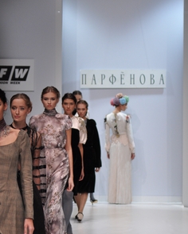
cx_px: 67
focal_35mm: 198
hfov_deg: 7.8
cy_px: 184
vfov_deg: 9.7
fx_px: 1377
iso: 640
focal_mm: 80
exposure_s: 1/250
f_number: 3.5
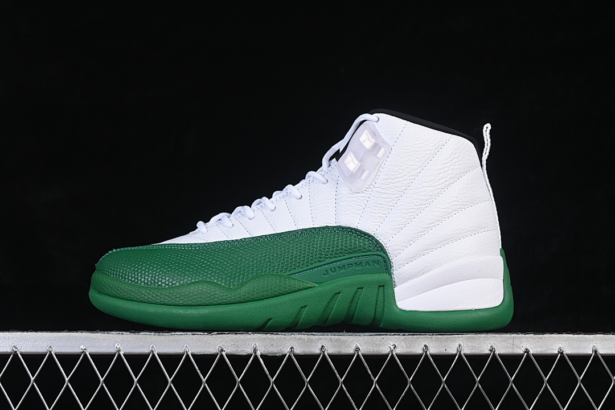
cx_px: 308
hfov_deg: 27.0
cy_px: 205
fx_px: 1281
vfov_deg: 18.2
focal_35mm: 75
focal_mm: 50
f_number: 8
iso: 160
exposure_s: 1/80
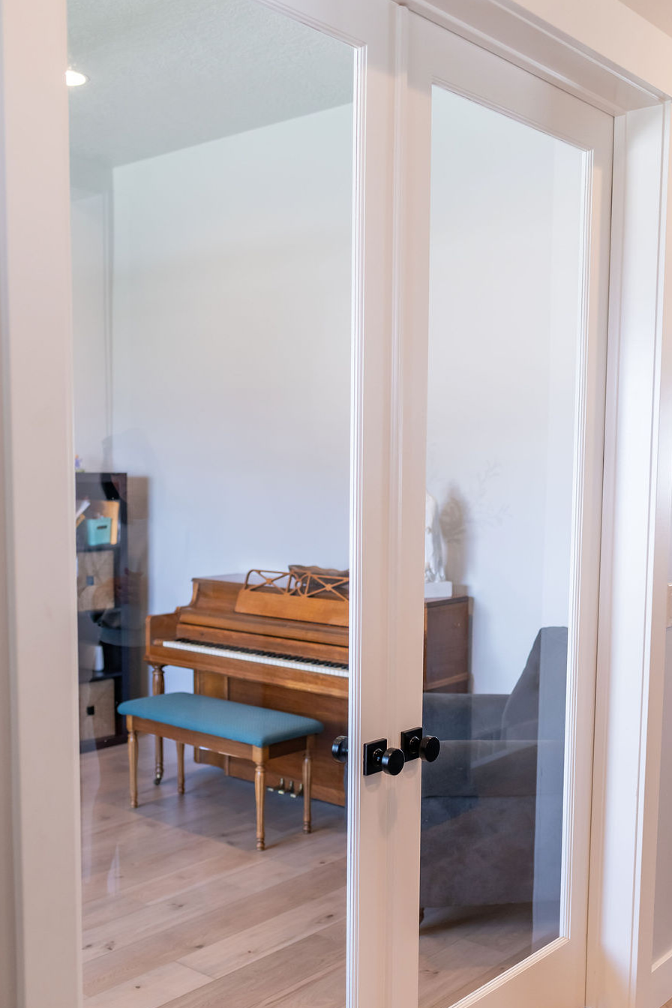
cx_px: 332
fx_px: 1120
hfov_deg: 33.4
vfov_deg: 48.3
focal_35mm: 40
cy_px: 574
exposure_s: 1/250
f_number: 3.2
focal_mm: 35
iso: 800
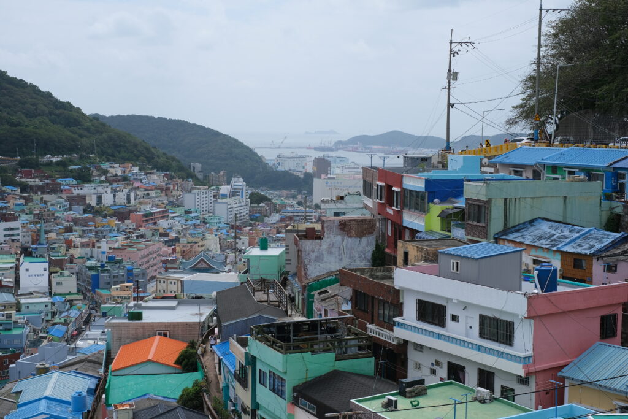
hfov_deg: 37.5
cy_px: 210
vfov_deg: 25.5
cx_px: 314
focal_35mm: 53
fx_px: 925
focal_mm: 35
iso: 320
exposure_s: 1/1700
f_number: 6.4
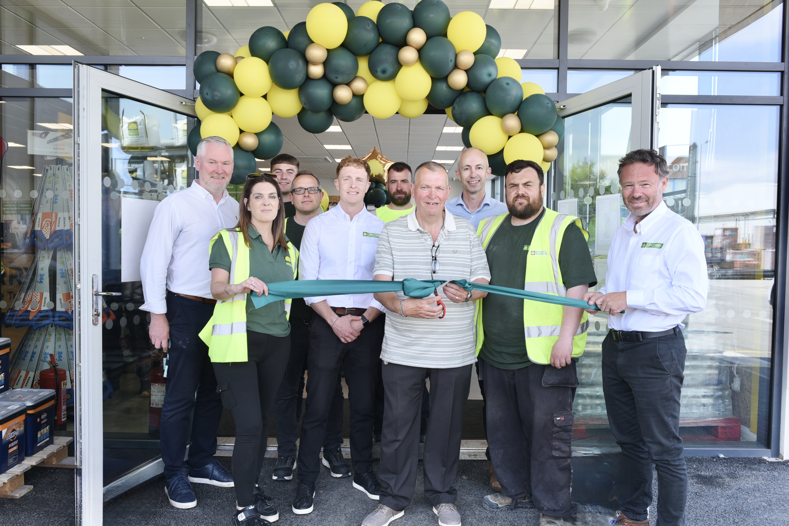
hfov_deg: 60.3
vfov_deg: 42.3
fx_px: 679
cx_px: 394
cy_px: 263
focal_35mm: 31
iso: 250
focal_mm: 31
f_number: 6.3
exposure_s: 1/80
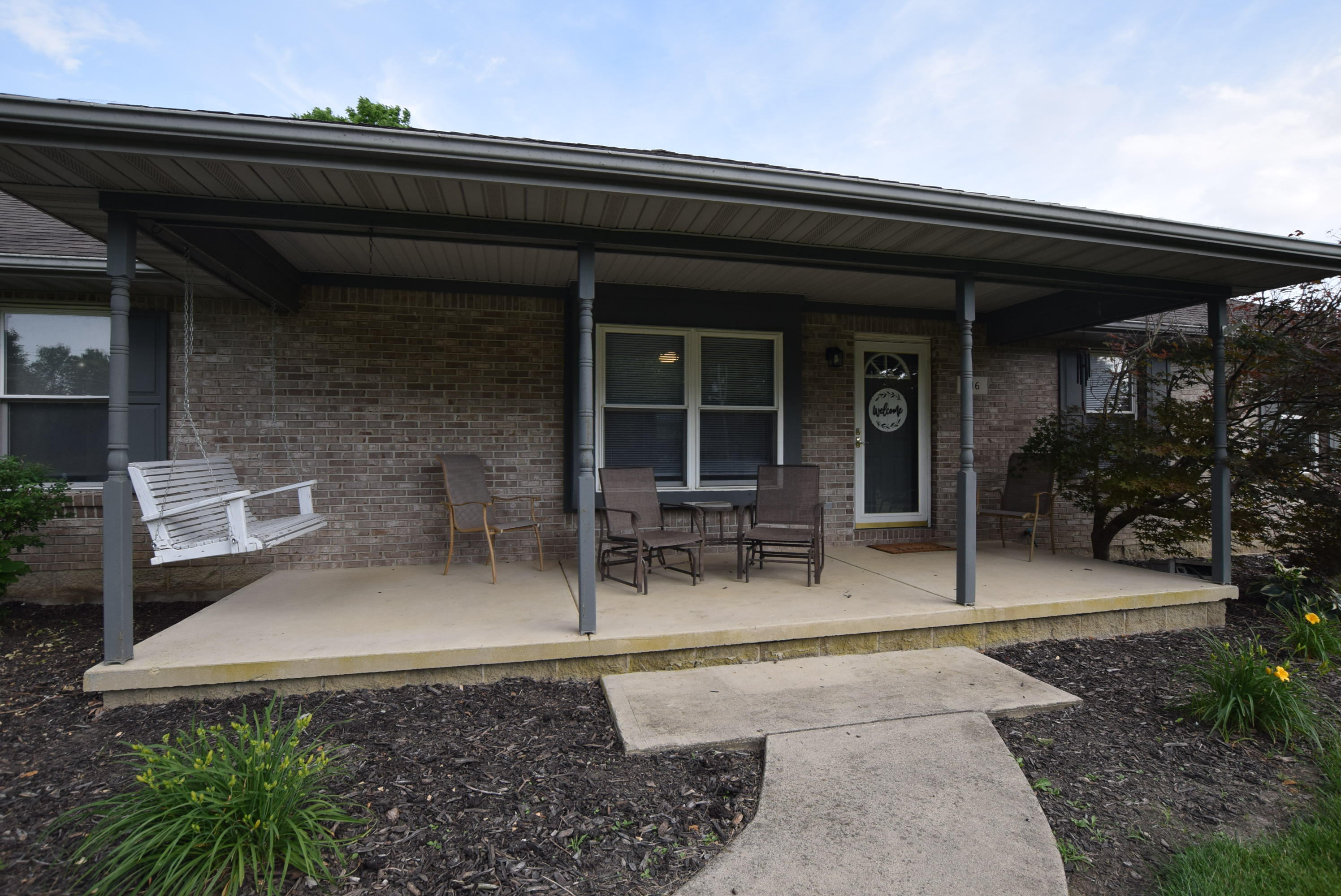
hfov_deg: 94.9
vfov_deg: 72.2
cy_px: 448
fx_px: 615
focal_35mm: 16
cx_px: 670
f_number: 8
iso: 280
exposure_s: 1/250
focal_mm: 11
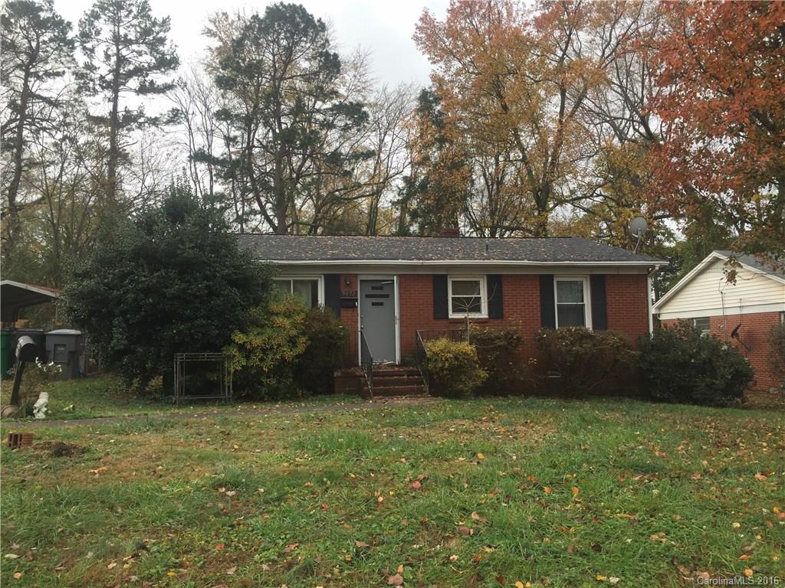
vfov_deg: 48.2
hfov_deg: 61.7
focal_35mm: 29
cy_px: 294
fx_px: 658
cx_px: 392
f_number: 2.2
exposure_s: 1/527
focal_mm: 4.15
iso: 32
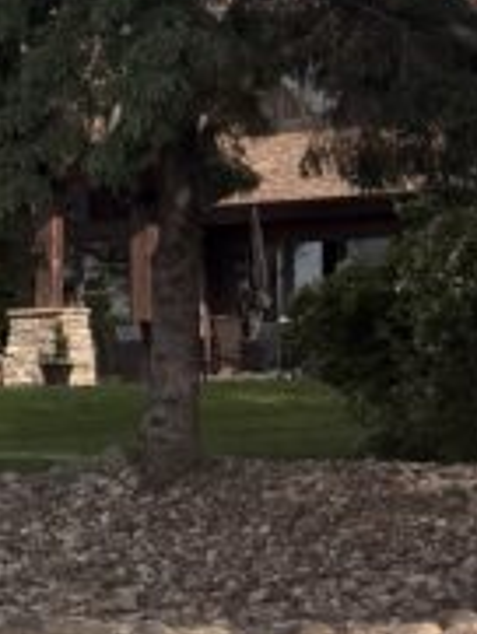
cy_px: 511
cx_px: -456
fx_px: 2496
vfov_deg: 14.4
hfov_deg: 10.1
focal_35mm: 136
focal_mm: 6.76
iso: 80
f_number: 1.78
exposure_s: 1/2907
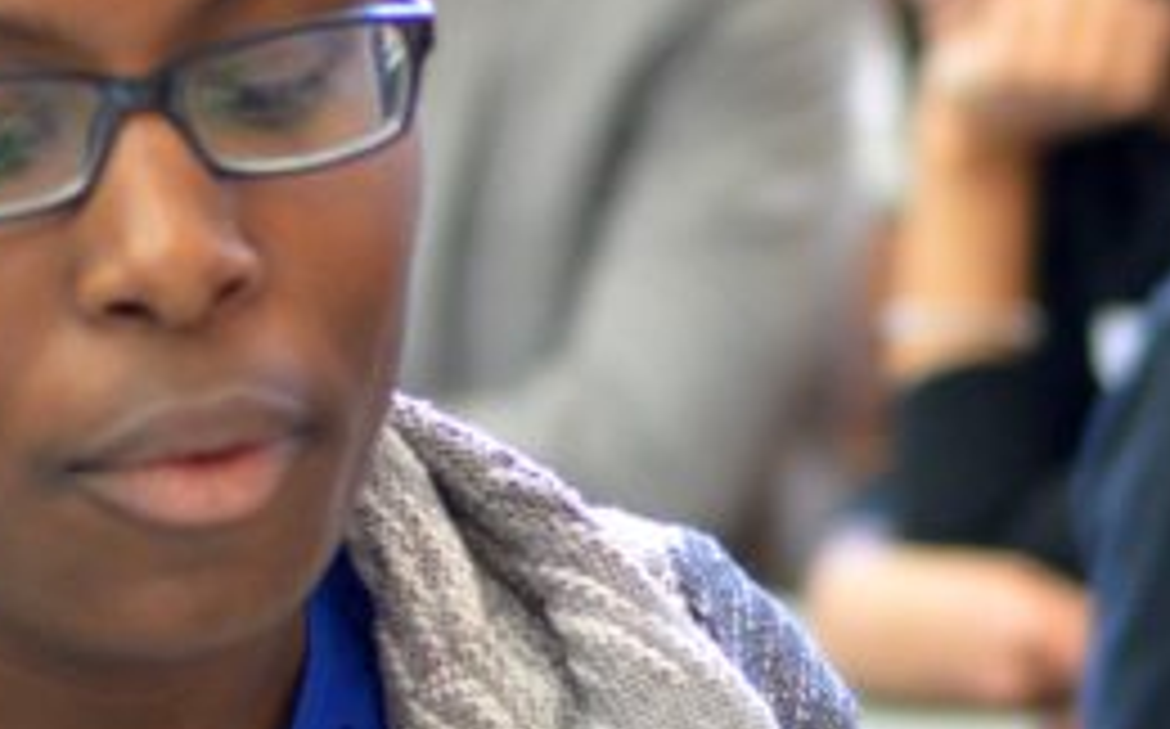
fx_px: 9589
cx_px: 1228
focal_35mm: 301
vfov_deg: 4.4
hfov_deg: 7.0
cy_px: 637
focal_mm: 50
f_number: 1.8
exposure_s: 1/60
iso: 900
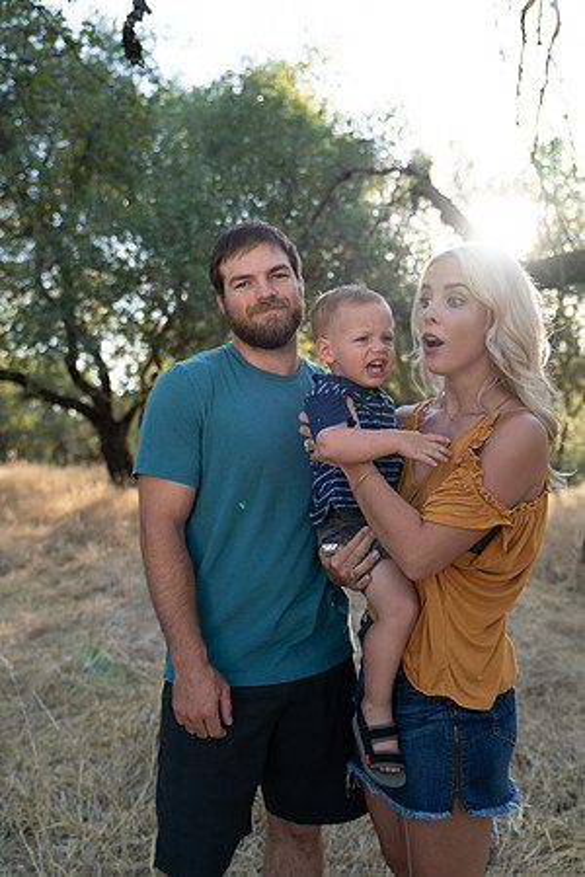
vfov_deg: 58.7
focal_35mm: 32
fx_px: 780
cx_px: 292
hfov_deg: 41.1
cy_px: 438
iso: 100
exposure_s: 1/125
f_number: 2.8
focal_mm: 32
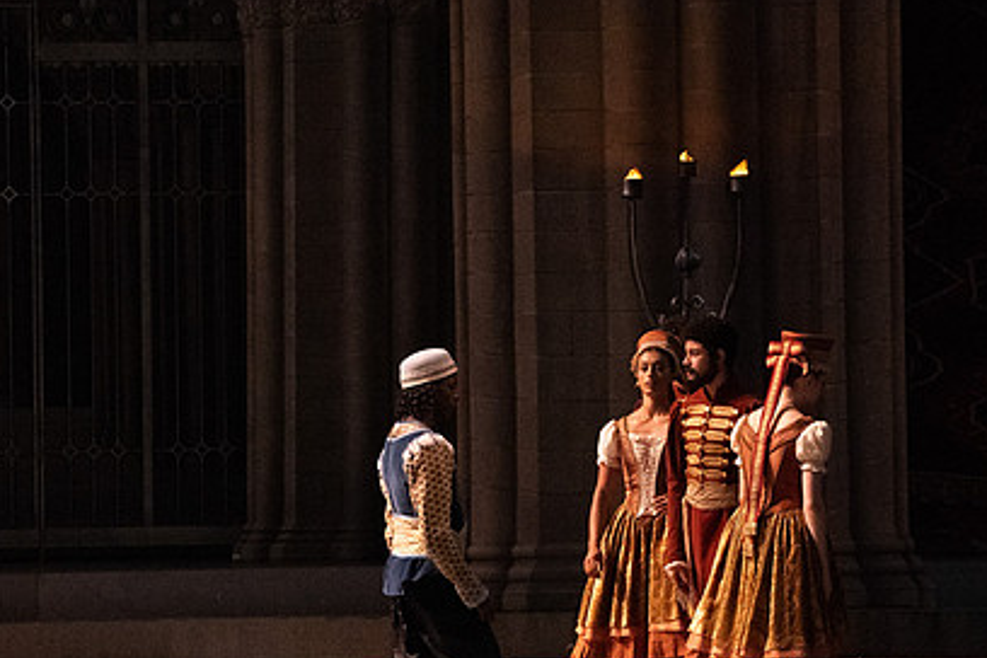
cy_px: 321
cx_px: 464
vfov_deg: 5.9
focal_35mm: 233
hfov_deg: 8.8
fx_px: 6388
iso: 25600
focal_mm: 164
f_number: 5
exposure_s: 1/320
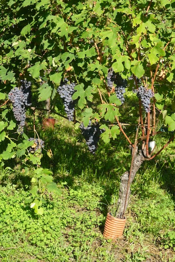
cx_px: 88
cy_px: 131
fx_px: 452
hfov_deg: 21.9
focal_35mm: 62
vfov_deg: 32.4
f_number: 5.6
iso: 100
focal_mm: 22.92
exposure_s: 1/200
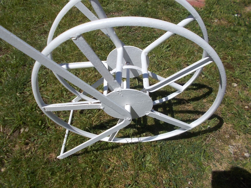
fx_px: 189
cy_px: 94
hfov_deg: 67.3
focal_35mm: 26
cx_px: 126
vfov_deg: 53.1
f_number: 8
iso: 80
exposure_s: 1/320
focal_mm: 4.6
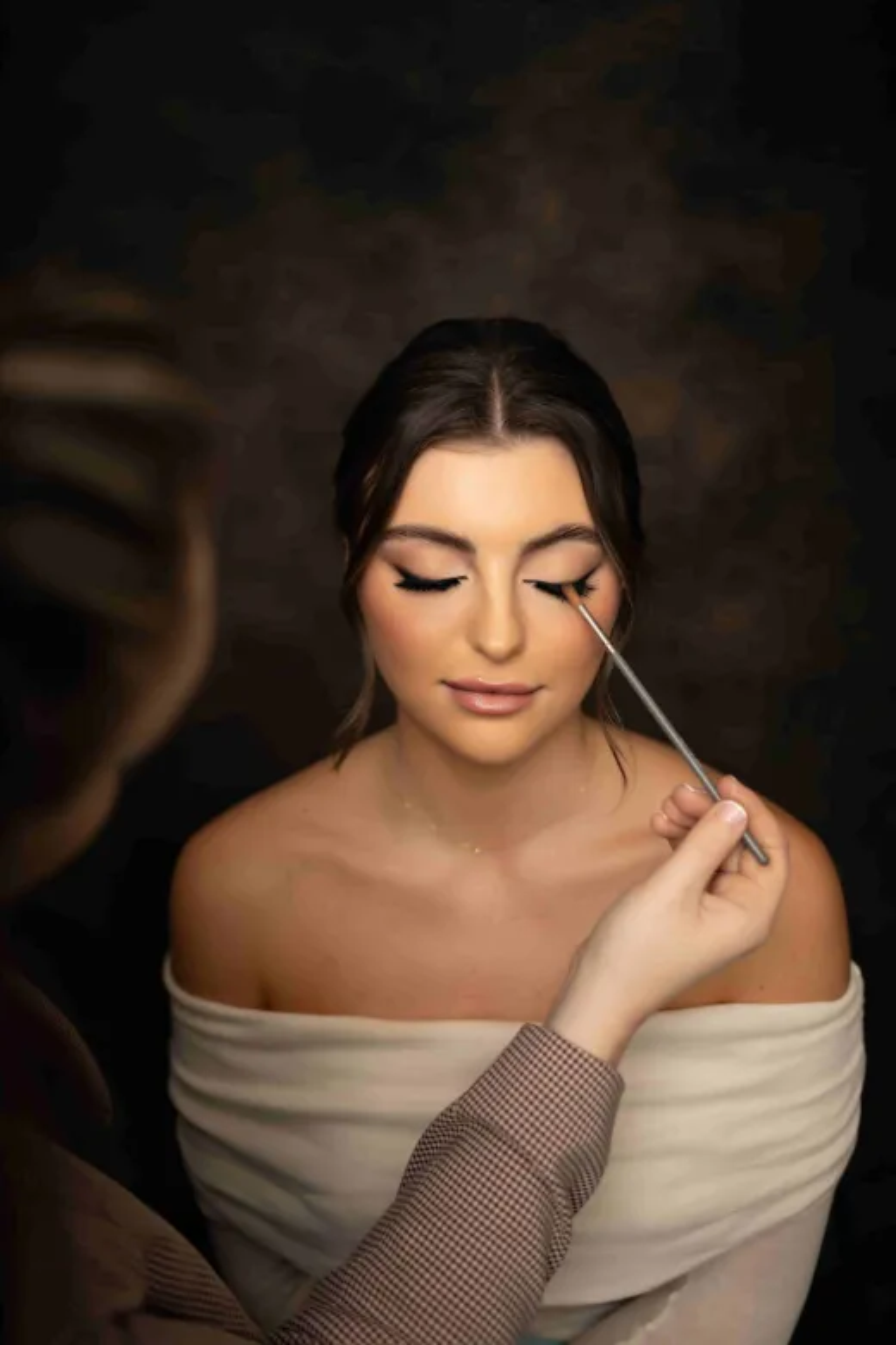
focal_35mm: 35
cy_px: 672
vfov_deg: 54.4
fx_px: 1307
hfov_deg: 37.9
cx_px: 448
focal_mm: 35
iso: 100
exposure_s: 1/200
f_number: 2
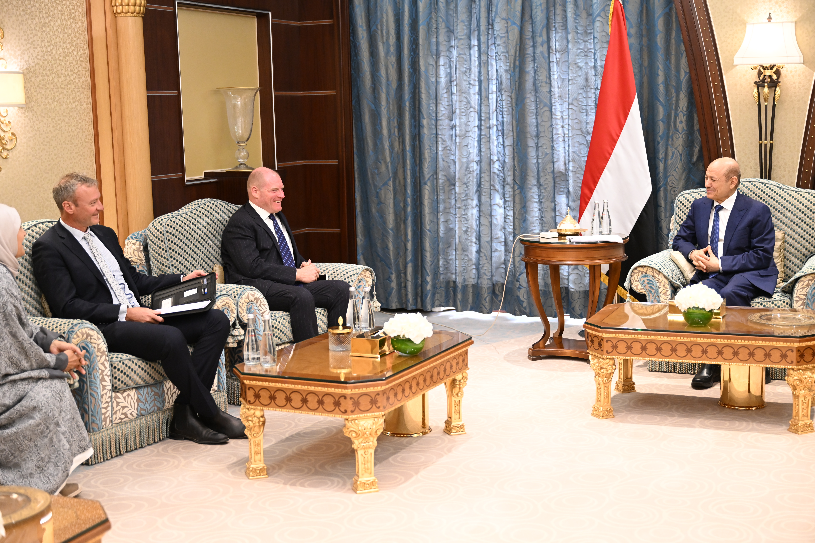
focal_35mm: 50
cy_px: 272
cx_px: 408
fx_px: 1132
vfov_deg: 27.0
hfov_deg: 39.6
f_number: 2.8
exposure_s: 1/100
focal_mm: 50
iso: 2500
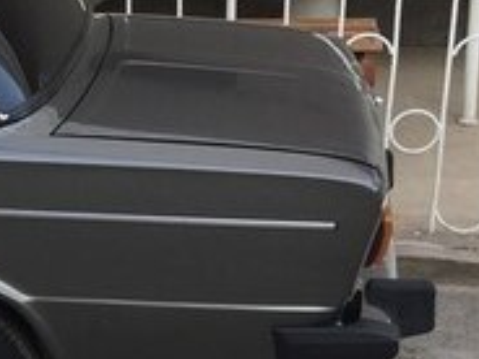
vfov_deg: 14.2
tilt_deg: -19.6
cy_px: 217
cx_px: -299
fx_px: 1439
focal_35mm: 104
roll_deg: +3.3
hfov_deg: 16.7
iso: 40
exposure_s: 1/100
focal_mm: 4.15
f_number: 2.2
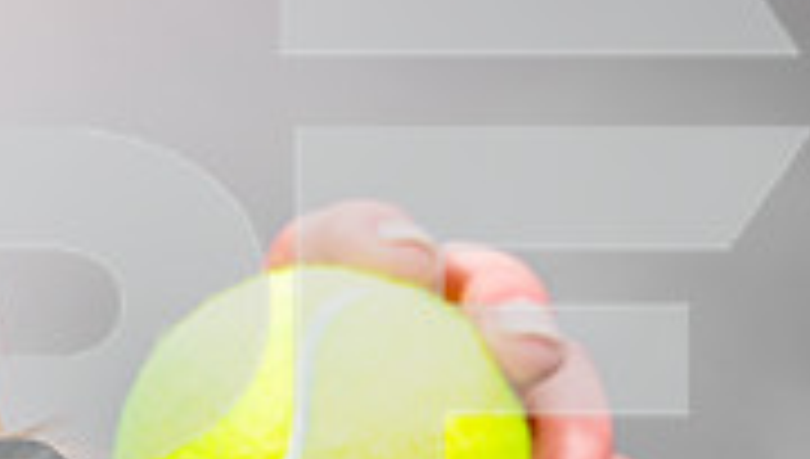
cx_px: -424
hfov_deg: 11.5
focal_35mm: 178
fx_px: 3830
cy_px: 832
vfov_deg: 6.7
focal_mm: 30
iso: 100
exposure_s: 1/125
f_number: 9
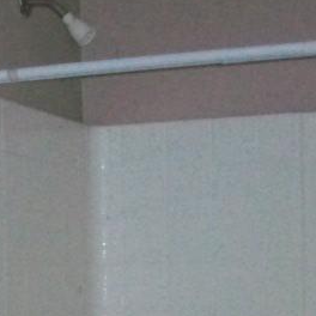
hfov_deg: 12.6
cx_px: 11
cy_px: 540
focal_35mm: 137
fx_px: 1415
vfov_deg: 11.9
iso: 400
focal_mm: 5.7
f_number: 2.8
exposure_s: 1/500
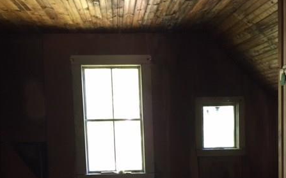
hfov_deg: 45.2
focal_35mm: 44
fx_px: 343
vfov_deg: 28.7
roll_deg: -0.5
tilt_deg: -1.3
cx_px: 131
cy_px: 136
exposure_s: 1/30
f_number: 2.2
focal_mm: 4.15
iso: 125
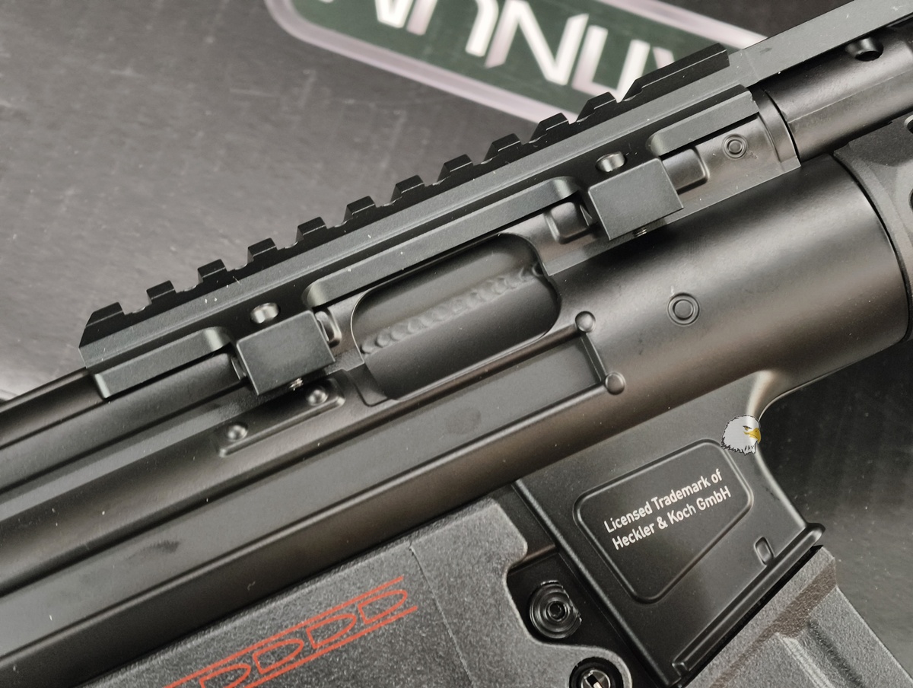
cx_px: 456
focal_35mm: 85
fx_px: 2245
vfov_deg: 17.4
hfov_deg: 23.0
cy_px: 344
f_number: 2.67
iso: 904
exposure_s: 1/10.9
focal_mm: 22.48
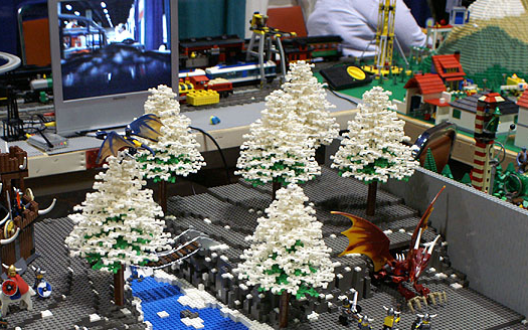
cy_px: 262
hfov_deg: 32.4
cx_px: 223
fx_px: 906
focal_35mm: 63
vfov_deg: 20.4
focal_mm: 24
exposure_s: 1/40
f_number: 4.5
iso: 800
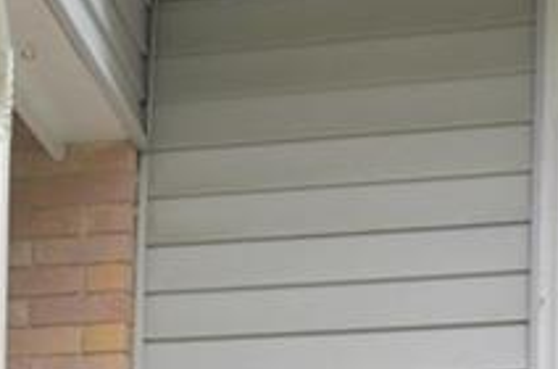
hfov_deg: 10.4
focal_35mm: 174
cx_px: -748
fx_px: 2689
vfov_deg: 7.5
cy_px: 758
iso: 400
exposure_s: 1/320
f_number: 9
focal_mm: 24
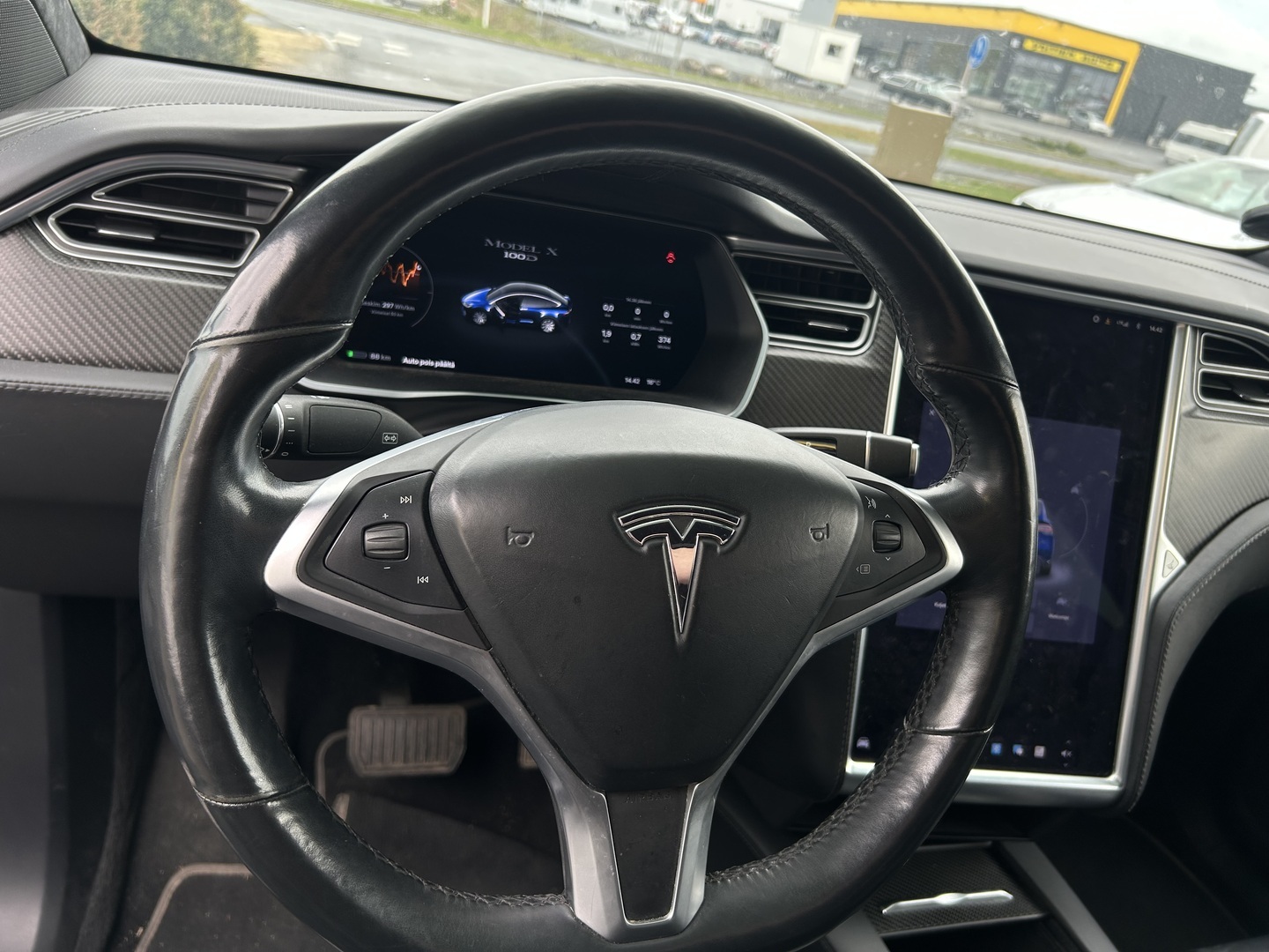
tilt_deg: -24.8
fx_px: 953
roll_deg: -12.1
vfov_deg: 53.1
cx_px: 634
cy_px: 476
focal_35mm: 26
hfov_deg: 67.3
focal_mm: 5.7
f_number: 1.5
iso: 40
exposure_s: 1/194
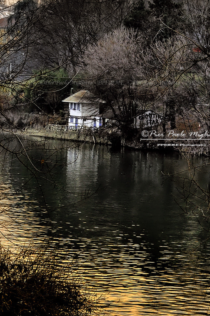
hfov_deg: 8.2
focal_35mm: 167
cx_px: 23
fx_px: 1464
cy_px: 107
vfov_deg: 12.3
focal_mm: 55
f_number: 8
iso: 640
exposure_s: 1/250
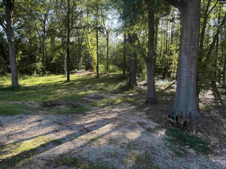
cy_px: 84
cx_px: 113
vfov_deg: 56.8
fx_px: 157
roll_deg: -0.8
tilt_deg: -7.1
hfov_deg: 71.6
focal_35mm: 24
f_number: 1.78
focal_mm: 6.76
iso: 80
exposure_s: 1/232
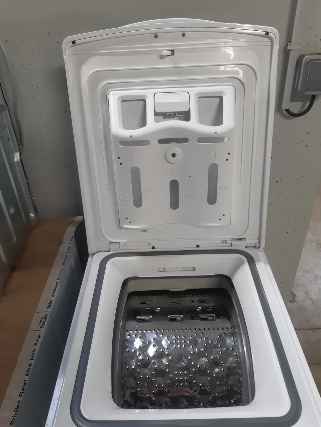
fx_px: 321
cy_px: 214
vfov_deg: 67.3
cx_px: 160
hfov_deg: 53.1
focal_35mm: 26
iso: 80
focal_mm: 3.92
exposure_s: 1/50
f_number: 1.7
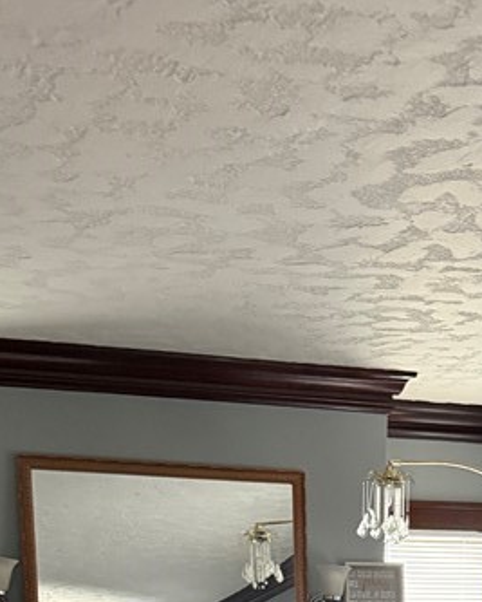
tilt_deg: -8.5
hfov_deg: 21.2
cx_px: 300
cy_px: 879
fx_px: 1282
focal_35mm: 72
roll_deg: -1.0
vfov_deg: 22.2
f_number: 1.78
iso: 800
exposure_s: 1/45
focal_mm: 6.76
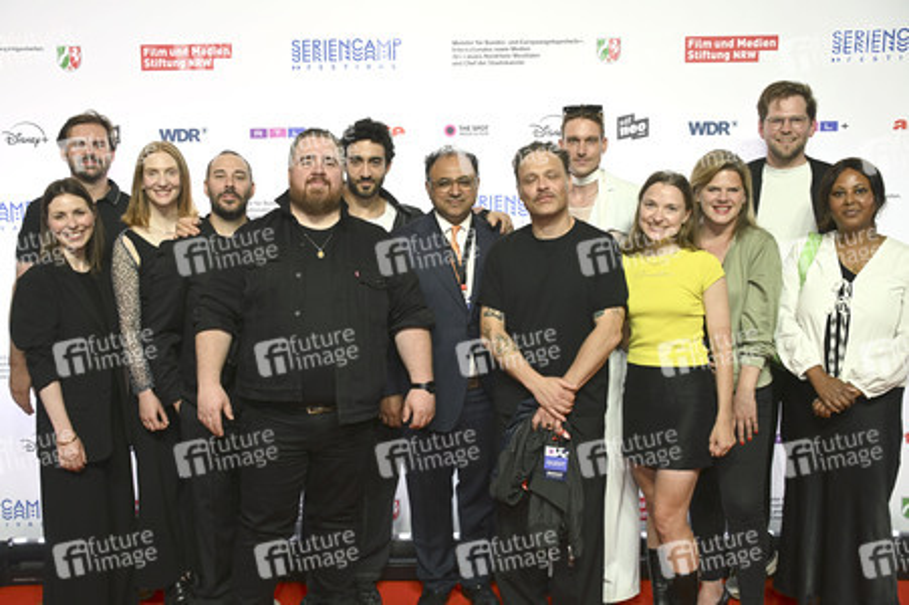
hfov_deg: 54.5
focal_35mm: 35
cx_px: 454
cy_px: 302
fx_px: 883
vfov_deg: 37.8
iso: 1250
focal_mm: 35
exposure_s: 1/200
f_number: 5
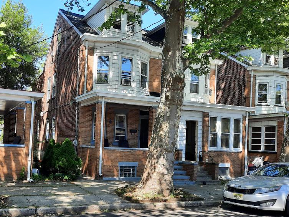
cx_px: 98
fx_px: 284
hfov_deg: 53.0
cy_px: 136
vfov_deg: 41.5
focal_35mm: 34
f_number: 2
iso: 32
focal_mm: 4.6
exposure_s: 1/179
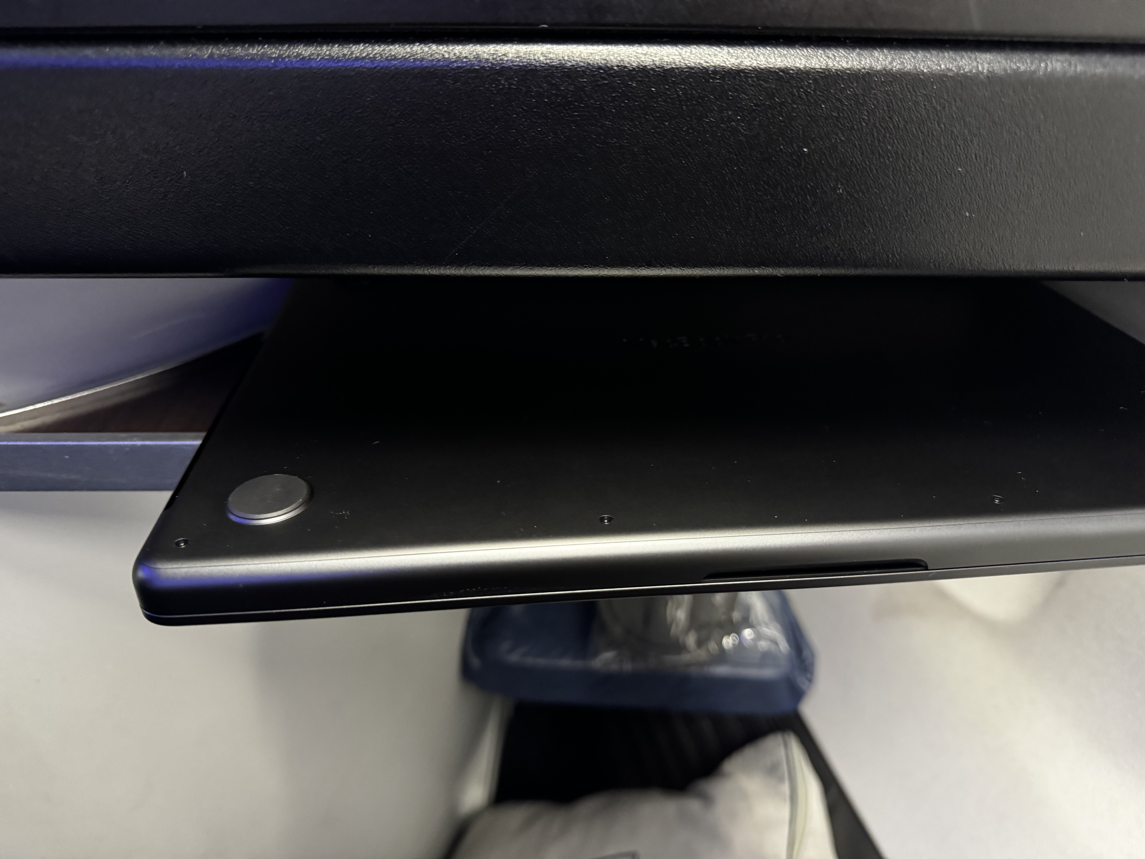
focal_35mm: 24
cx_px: 572
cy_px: 430
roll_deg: -0.6
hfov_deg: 71.6
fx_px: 794
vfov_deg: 56.8
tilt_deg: -31.8
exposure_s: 1/34
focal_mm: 6.76
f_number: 1.78
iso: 1000
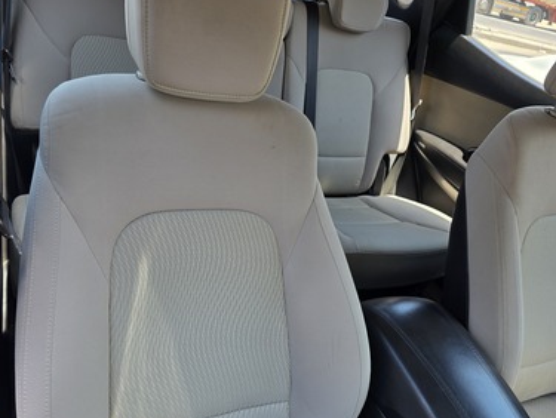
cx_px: 256
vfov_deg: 49.7
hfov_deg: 63.3
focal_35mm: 28
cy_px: 238
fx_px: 450
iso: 12
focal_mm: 6.3
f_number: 1.7
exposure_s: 1/120
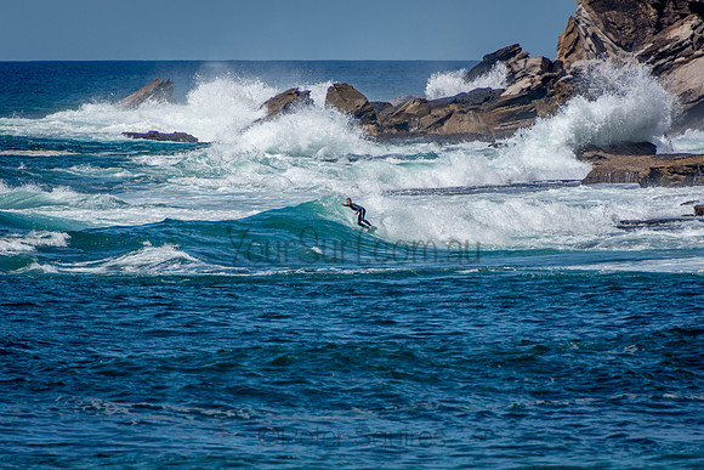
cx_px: 352
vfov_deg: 2.2
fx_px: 12089
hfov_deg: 3.3
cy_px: 235
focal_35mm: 618
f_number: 5.6
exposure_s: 1/2000
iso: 250
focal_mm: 400
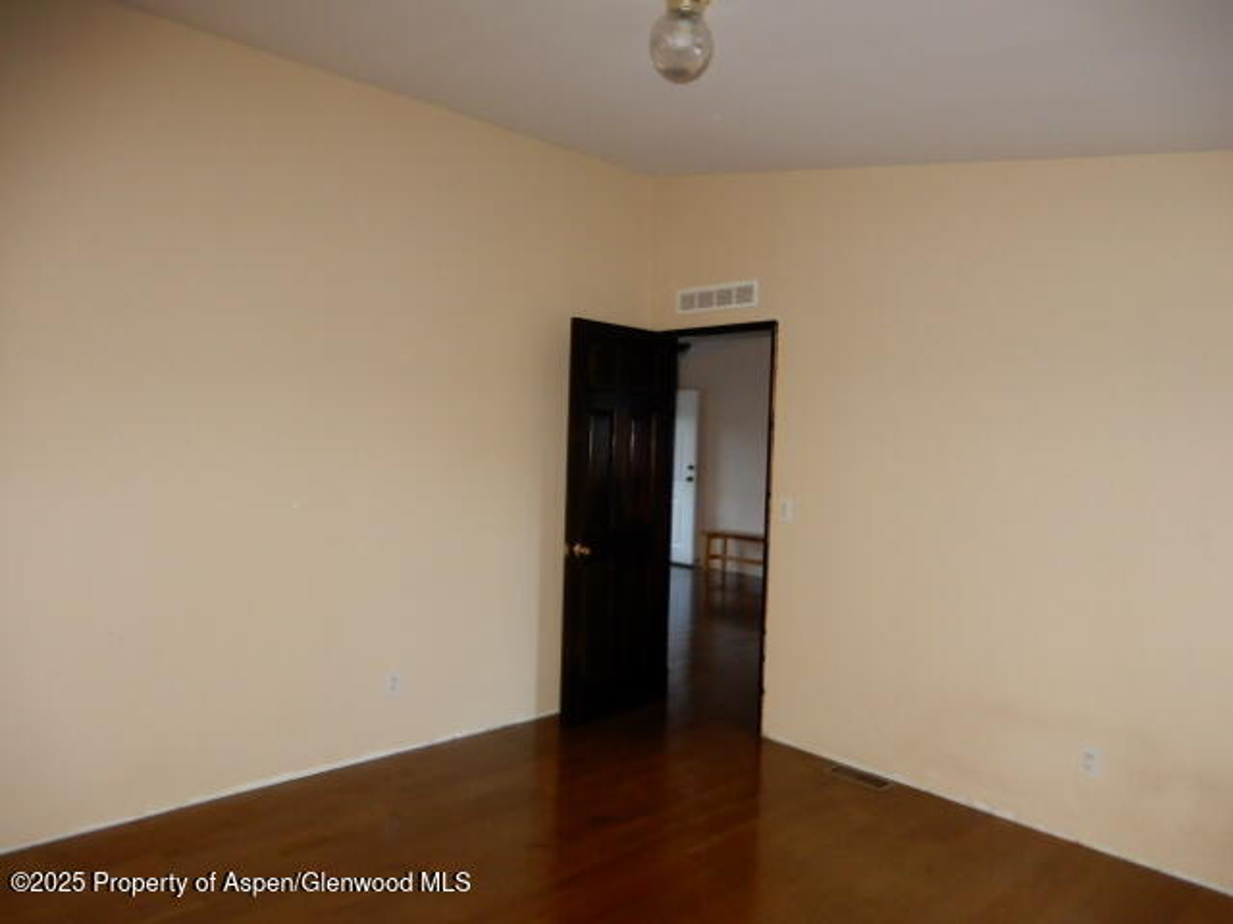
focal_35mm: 24
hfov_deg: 71.6
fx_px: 855
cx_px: 616
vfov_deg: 56.8
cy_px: 462
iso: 320
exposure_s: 1/30
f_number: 3.4
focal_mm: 4.3
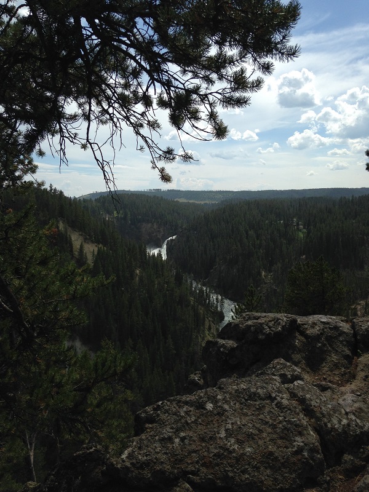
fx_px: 469
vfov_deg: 55.4
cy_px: 246
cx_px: 184
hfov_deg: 42.9
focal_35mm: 33
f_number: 2.4
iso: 50
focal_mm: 4.12
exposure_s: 1/2463
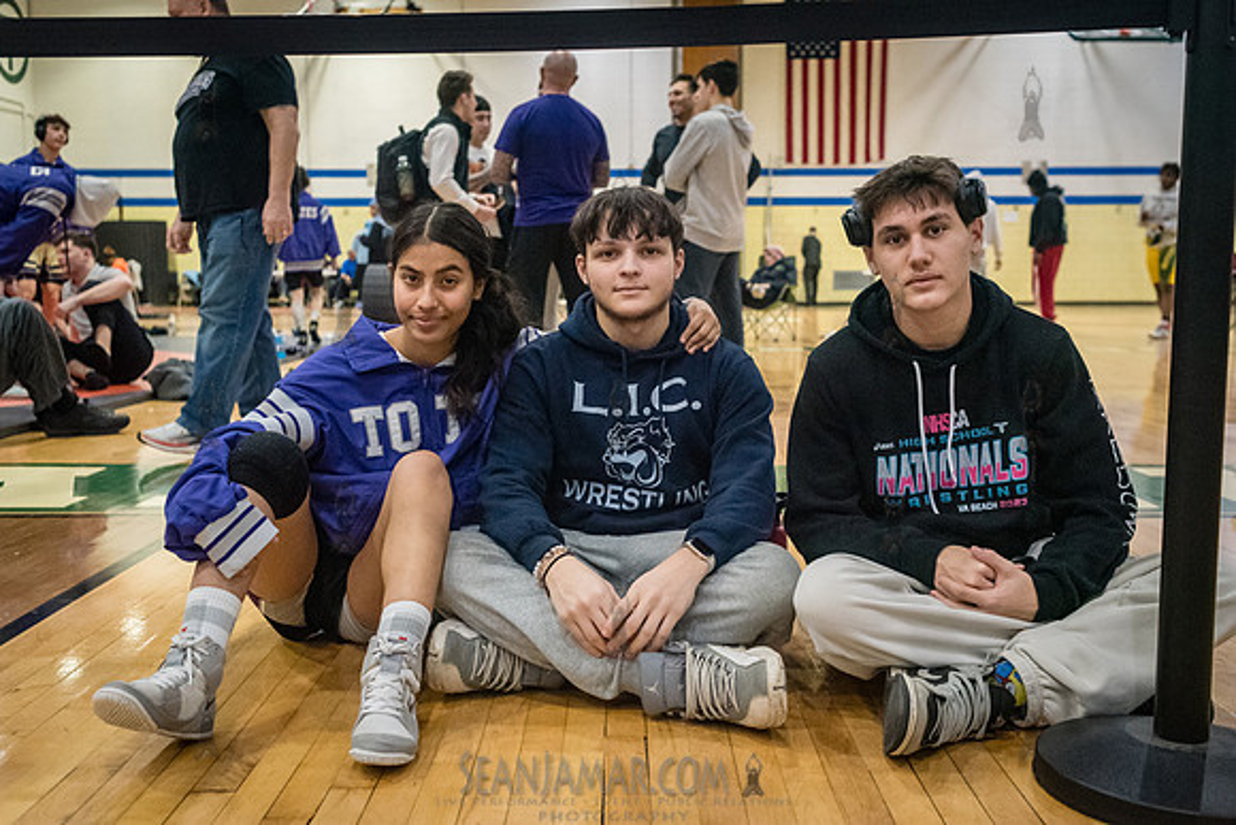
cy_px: 388
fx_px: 1287
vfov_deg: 35.5
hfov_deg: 51.3
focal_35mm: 37
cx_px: 619
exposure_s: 1/400
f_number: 4
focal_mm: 35
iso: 8000
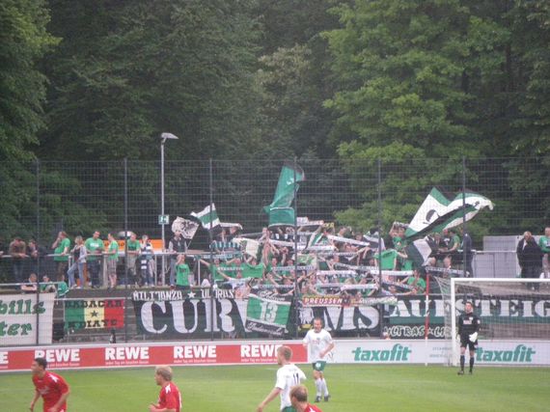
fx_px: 4225
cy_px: 206
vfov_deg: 5.6
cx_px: 275
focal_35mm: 266
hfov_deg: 7.4
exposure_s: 1/200
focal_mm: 44.1
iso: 800
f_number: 5.4
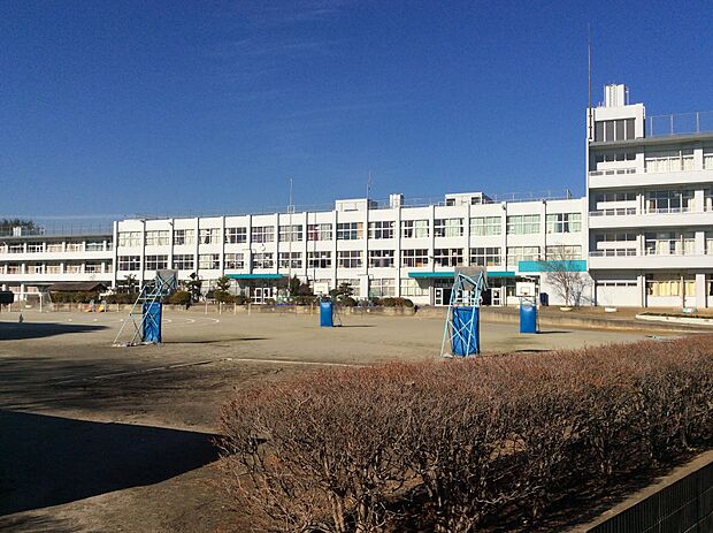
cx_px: 356
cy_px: 266
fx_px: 658
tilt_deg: +2.3
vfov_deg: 44.1
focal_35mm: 32
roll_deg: +0.3
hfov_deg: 56.9
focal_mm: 3.3
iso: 32
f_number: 2.4
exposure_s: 1/3185
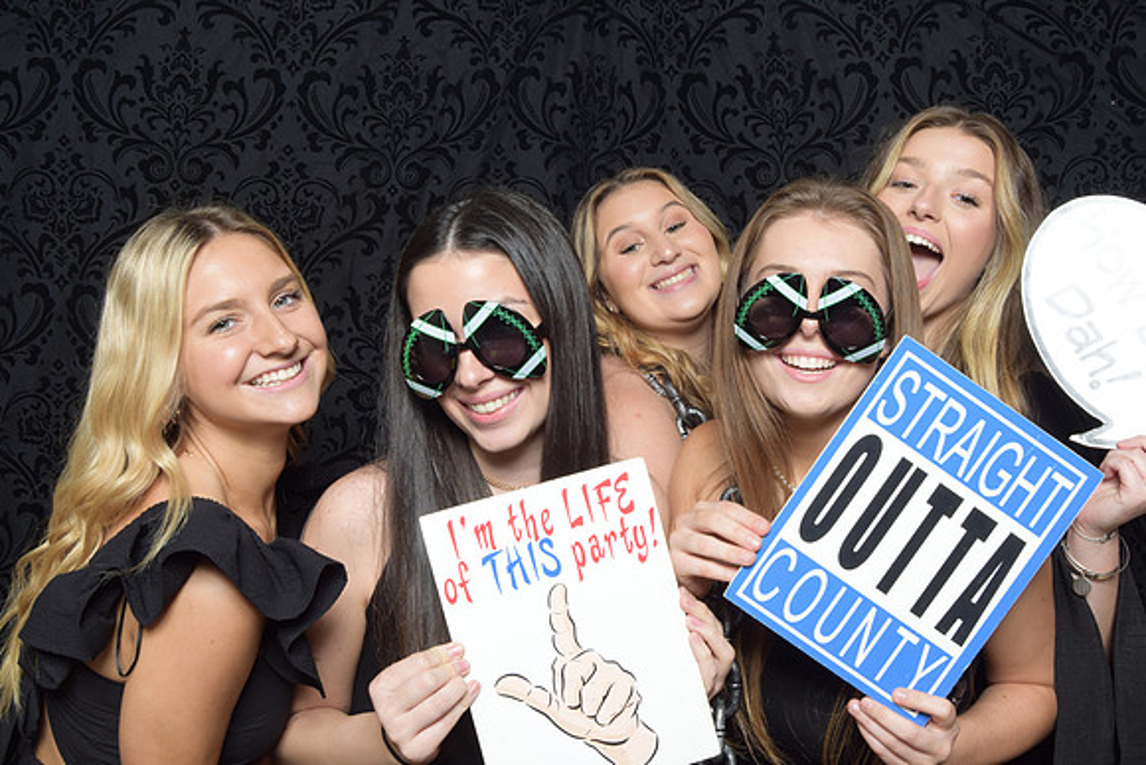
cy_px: 382
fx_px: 1242
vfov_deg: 34.2
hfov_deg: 49.5
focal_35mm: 39
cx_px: 573
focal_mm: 26
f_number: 20
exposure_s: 1/60
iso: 500
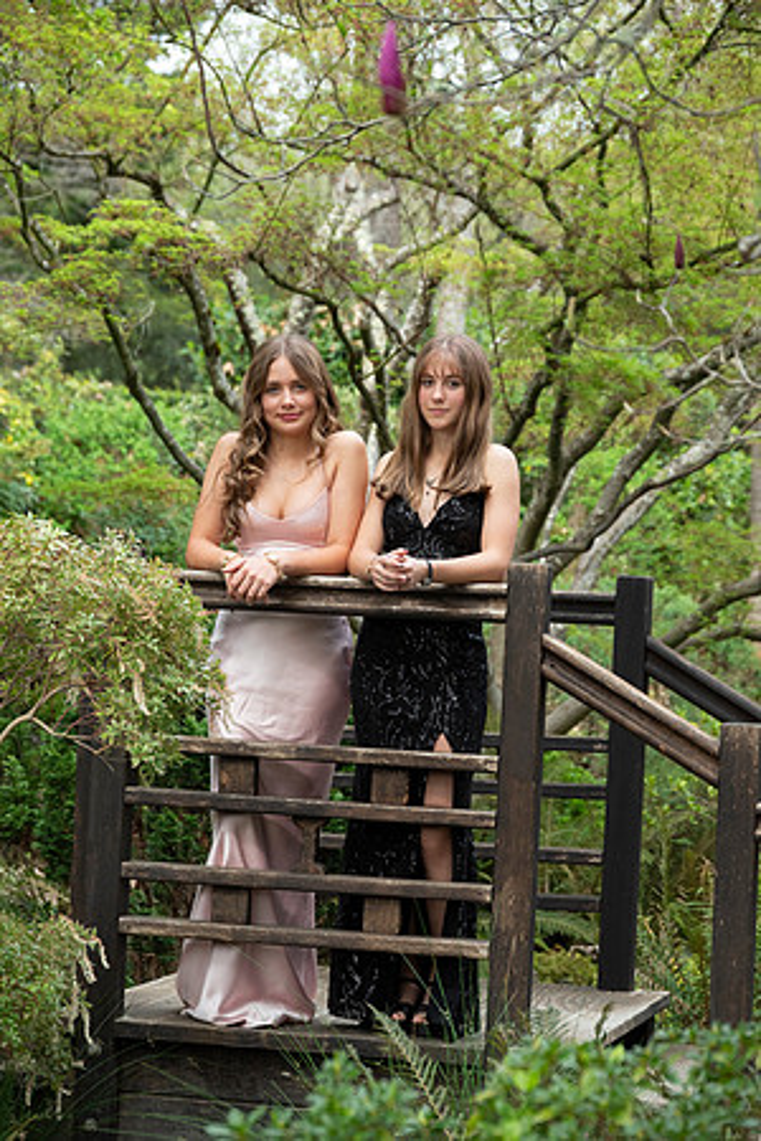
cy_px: 570
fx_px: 3329
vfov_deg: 19.5
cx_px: 380
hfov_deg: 13.0
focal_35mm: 105
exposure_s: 1/640
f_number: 6.3
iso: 1250
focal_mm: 105
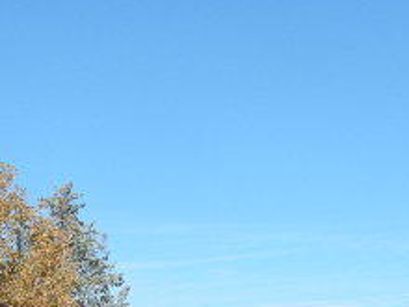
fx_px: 1477
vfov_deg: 11.5
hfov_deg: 15.8
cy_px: 426
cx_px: 164
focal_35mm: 125
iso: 125
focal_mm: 7.6
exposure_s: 1/1000
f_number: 4.2
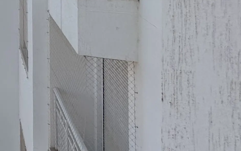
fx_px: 420
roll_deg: +0.5
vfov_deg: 17.4
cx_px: -245
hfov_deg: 18.9
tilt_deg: +0.0
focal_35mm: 64
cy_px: -100
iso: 40
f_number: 2.2
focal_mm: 2.22
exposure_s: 1/2092
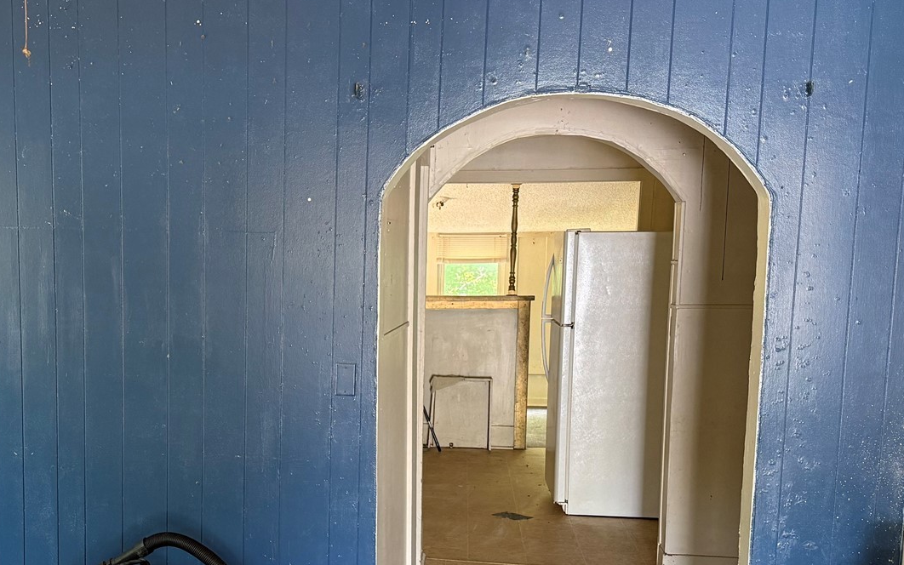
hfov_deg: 42.9
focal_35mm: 46
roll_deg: +0.1
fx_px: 1133
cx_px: 303
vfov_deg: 27.7
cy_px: 402
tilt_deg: -7.7
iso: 250
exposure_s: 1/60
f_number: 1.78
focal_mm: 6.76
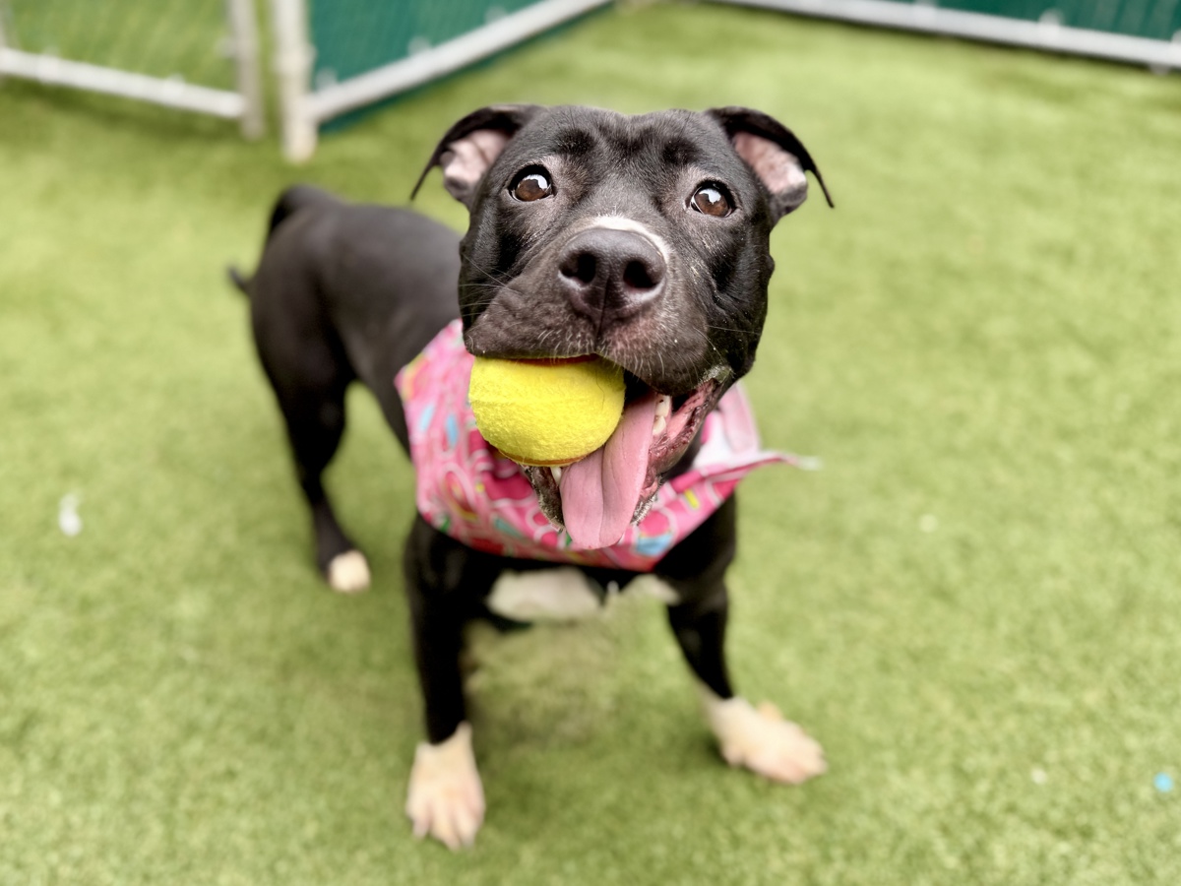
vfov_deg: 56.8
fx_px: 819
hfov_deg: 71.6
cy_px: 443
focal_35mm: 24
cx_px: 590
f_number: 1.78
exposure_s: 1/405
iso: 80
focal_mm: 6.76
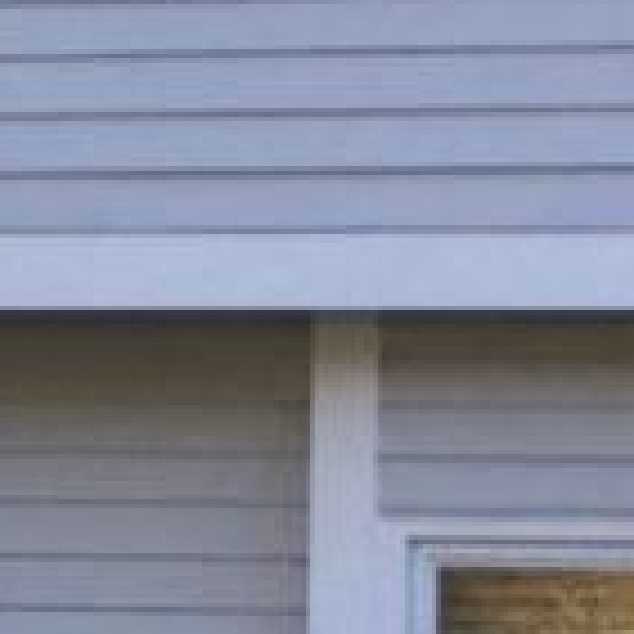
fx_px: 5160
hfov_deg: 6.4
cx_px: -1344
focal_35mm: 249
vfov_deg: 7.0
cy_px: 434
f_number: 2.4
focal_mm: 3.3
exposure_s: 1/212
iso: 25
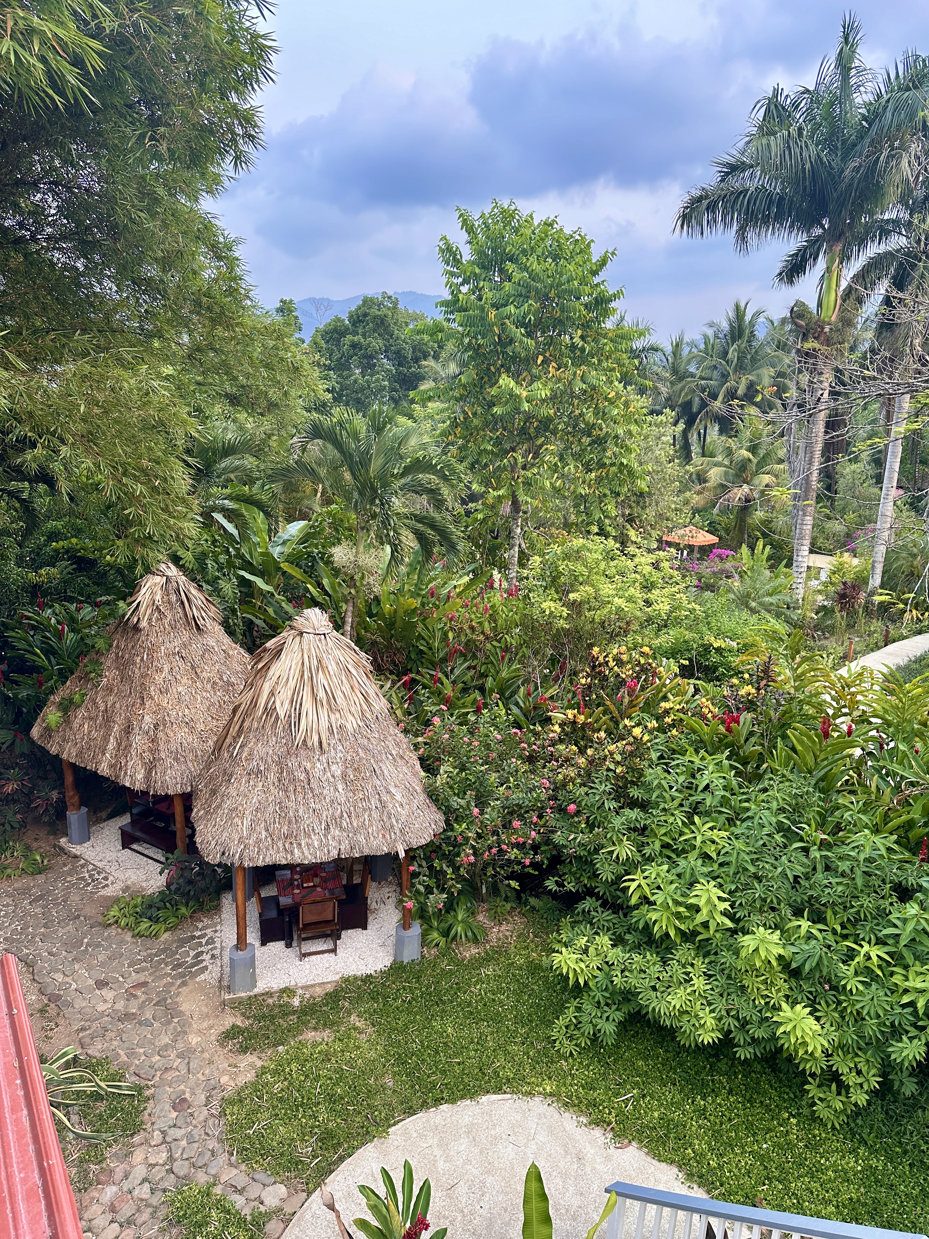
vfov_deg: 71.6
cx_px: 464
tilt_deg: -14.6
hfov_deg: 56.8
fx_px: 859
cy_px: 620
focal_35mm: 24
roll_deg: -3.0
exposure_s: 1/121
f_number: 1.78
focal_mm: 6.86
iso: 125
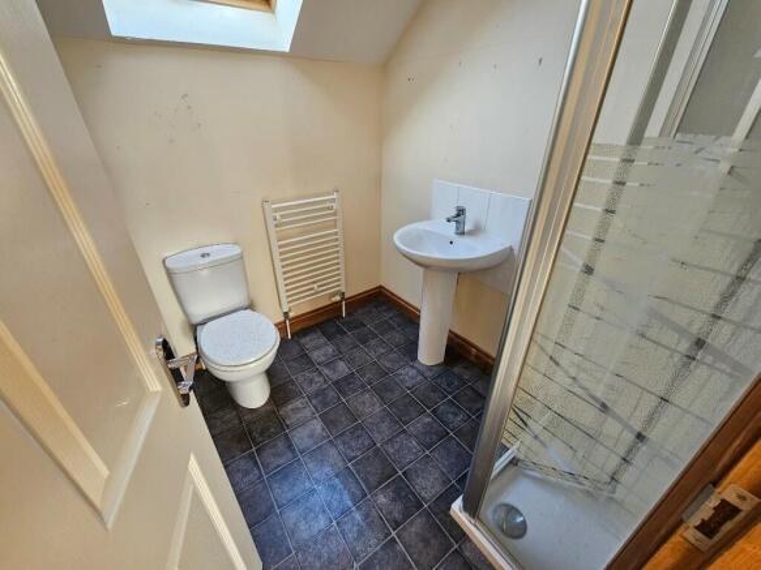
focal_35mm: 13
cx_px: 380
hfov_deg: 106.2
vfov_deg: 89.9
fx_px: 286
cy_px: 285
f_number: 2.2
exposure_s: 1/71
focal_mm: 2.2
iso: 160
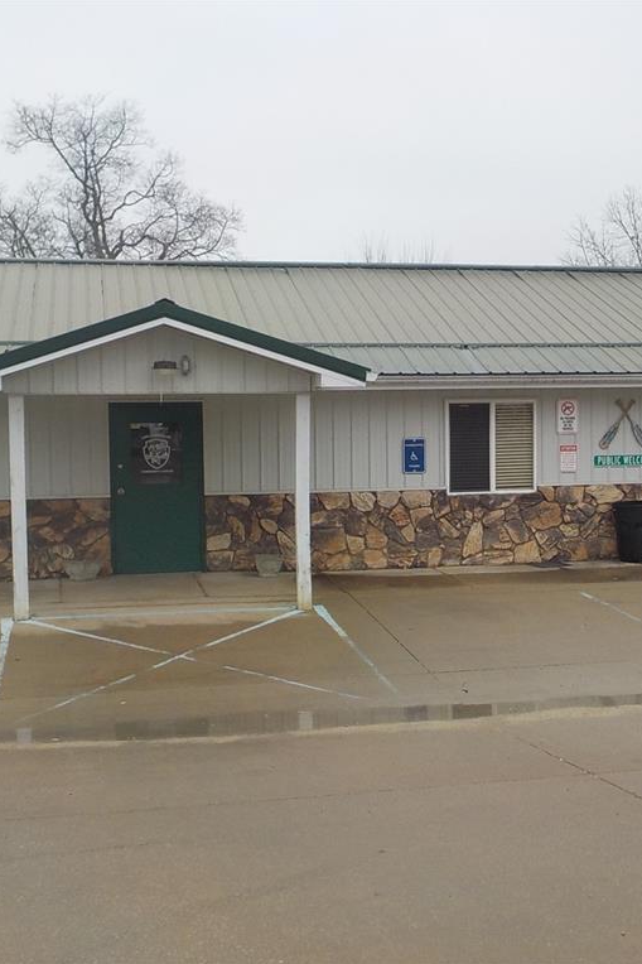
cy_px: 482
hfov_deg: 25.2
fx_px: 1418
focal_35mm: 53
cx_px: 479
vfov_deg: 37.5
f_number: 3.7
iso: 125
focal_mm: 5.2
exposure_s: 1/200
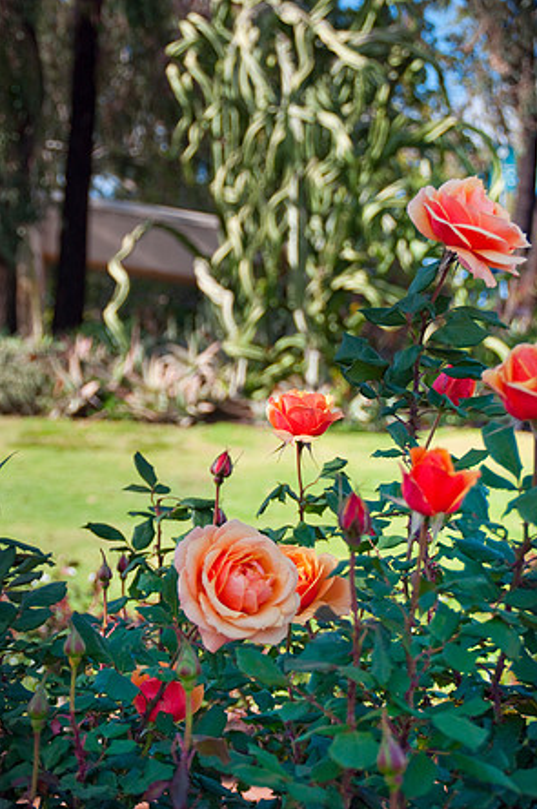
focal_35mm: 79
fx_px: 1772
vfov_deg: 25.7
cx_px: 270
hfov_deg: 17.2
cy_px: 408
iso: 320
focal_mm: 52
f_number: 5
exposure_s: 1/1000
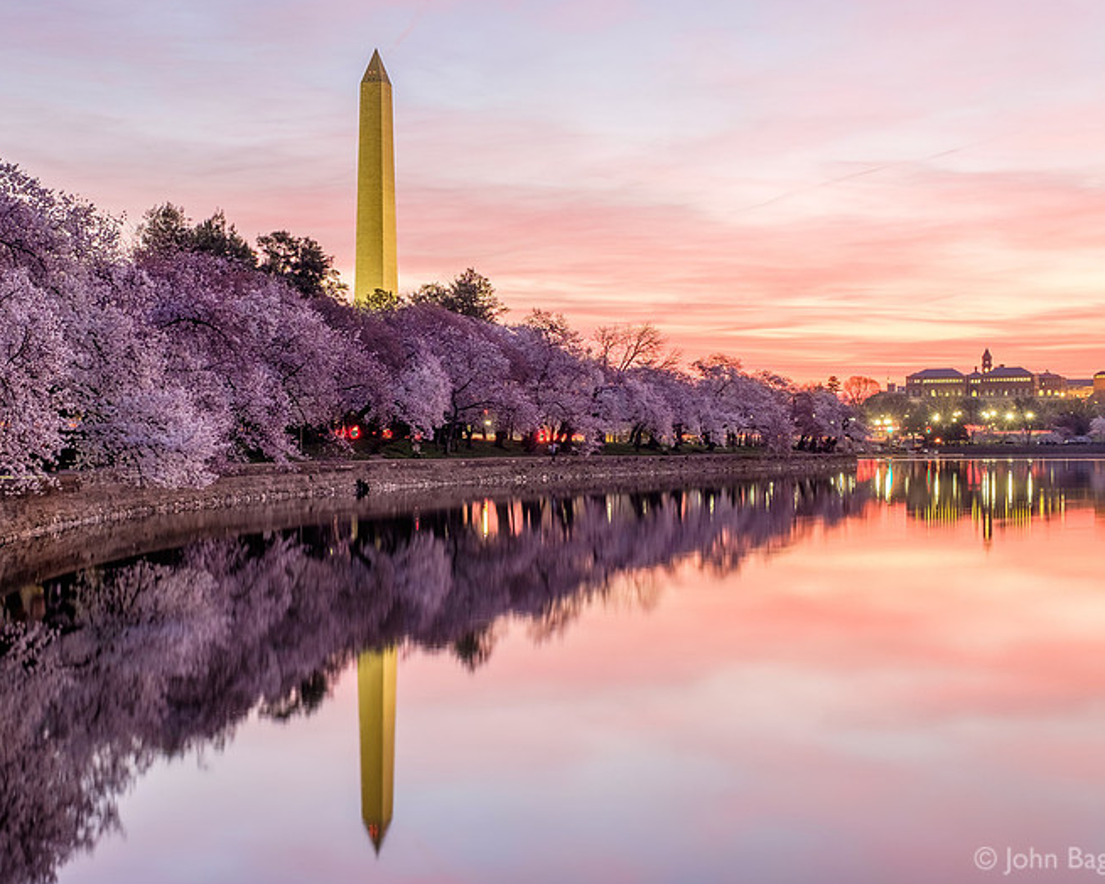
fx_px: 1799
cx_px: 521
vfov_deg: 27.6
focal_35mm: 55
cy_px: 438
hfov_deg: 34.1
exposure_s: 1/1.25
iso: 200
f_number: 8
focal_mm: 32.1
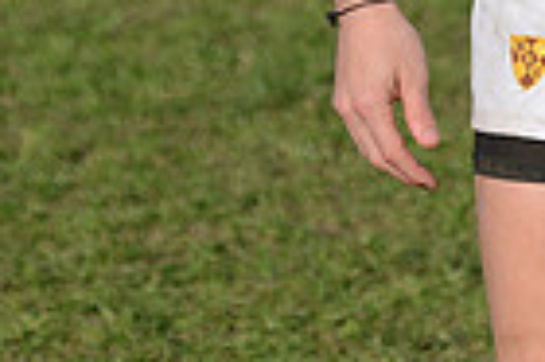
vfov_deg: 2.3
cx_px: 872
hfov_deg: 3.4
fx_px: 9073
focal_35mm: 600
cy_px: -368
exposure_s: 1/2000
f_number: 4
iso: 320
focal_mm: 145
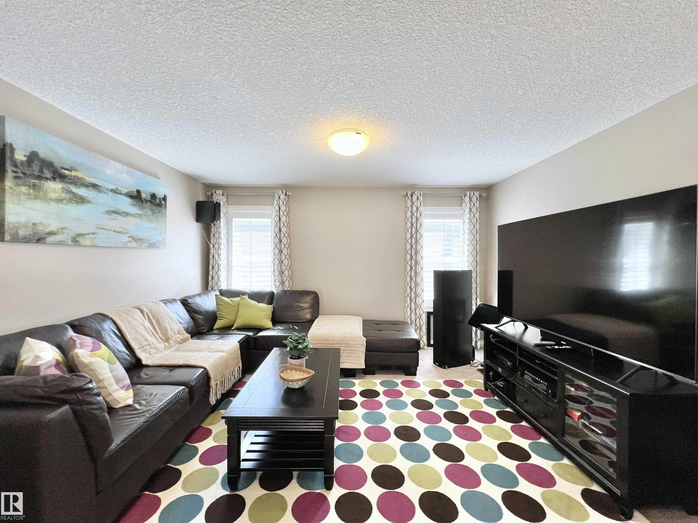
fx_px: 262
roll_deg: +0.0
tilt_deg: -0.8
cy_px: 262
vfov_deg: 89.9
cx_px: 349
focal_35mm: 13
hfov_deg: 106.2
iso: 100
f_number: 1.8
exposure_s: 1/120
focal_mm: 1.57
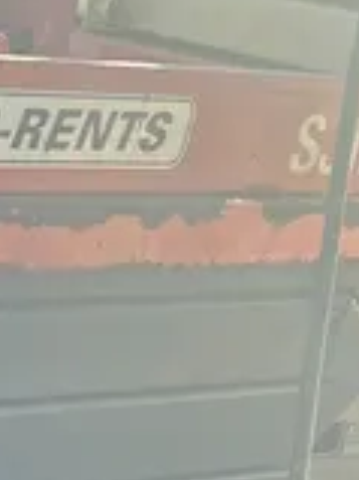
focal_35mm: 120
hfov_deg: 11.0
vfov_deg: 16.4
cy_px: 355
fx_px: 1662
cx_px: -392
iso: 50
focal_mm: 5.7
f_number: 1.5
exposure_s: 1/1209
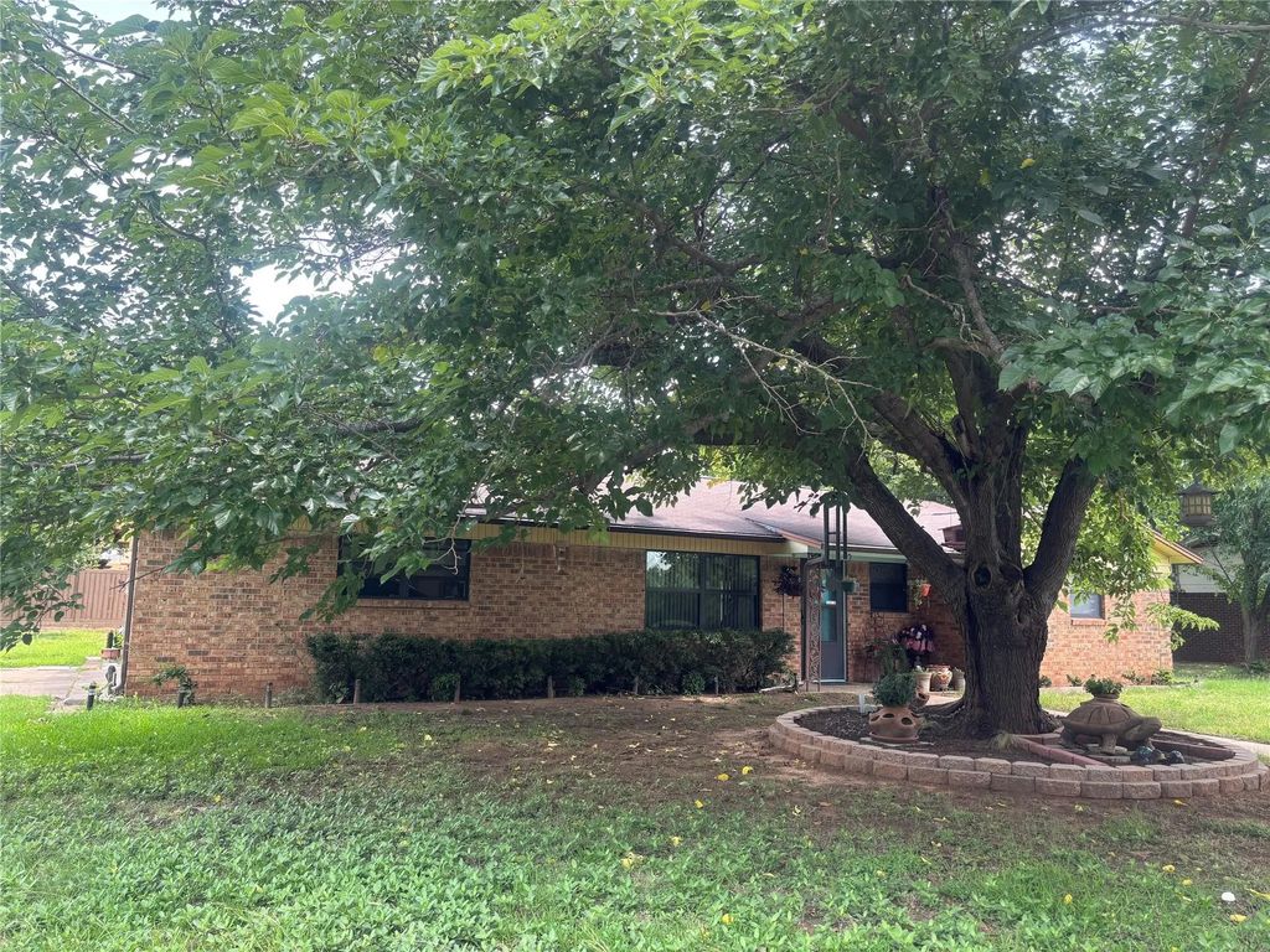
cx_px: 635
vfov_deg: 53.1
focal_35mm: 26
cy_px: 476
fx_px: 954
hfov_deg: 67.3
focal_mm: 5.96
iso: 50
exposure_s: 1/193
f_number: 1.6
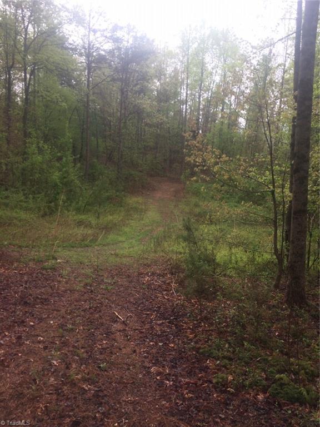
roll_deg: -1.5
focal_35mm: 29
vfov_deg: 61.7
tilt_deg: -6.7
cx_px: 160
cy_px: 214
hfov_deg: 48.2
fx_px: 357
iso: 32
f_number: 2.2
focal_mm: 4.15
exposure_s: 1/540
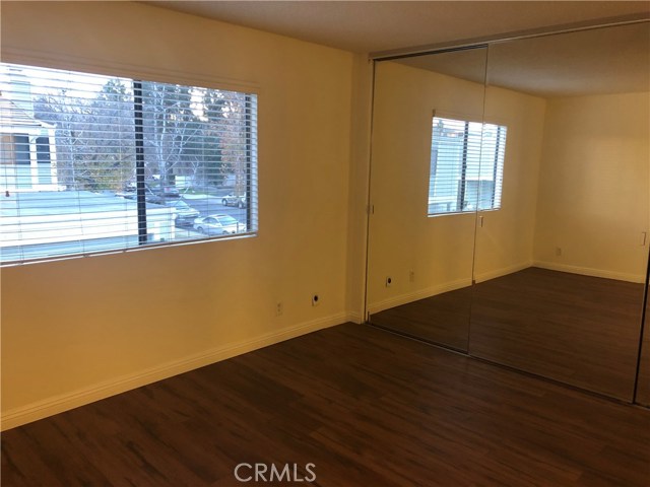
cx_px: 325
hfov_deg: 63.4
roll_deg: -0.3
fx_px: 526
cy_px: 244
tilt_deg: -8.3
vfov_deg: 49.7
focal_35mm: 28
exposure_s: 1/15
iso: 64
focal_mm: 3.99
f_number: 1.8
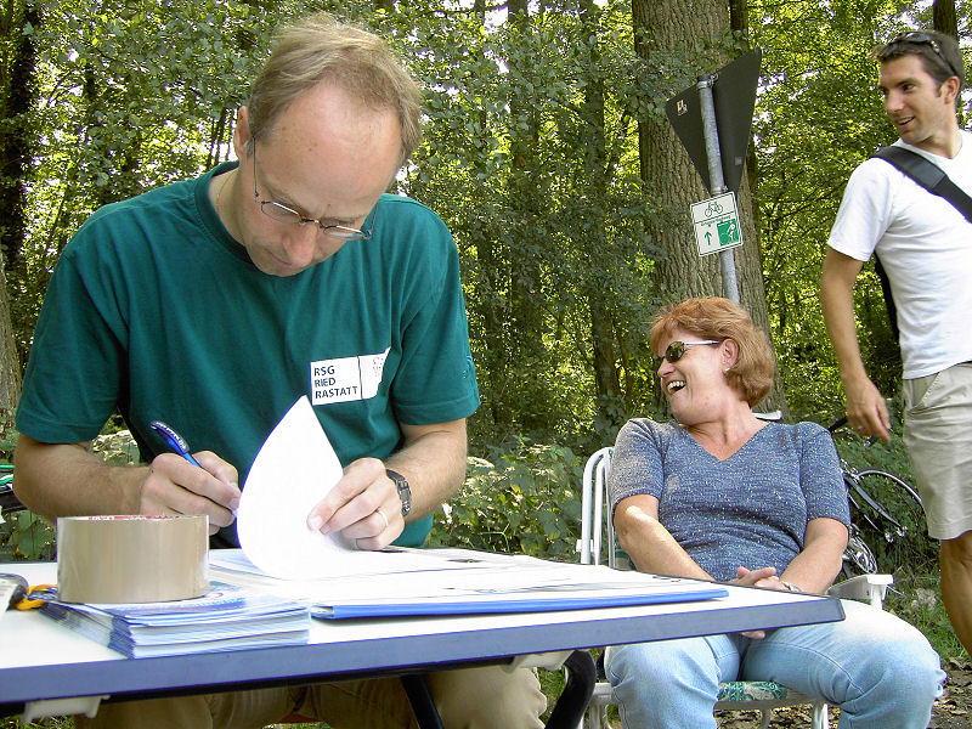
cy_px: 364
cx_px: 486
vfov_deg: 36.8
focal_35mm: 39
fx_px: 1095
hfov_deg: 47.9
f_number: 3.5
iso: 100
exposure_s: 1/80
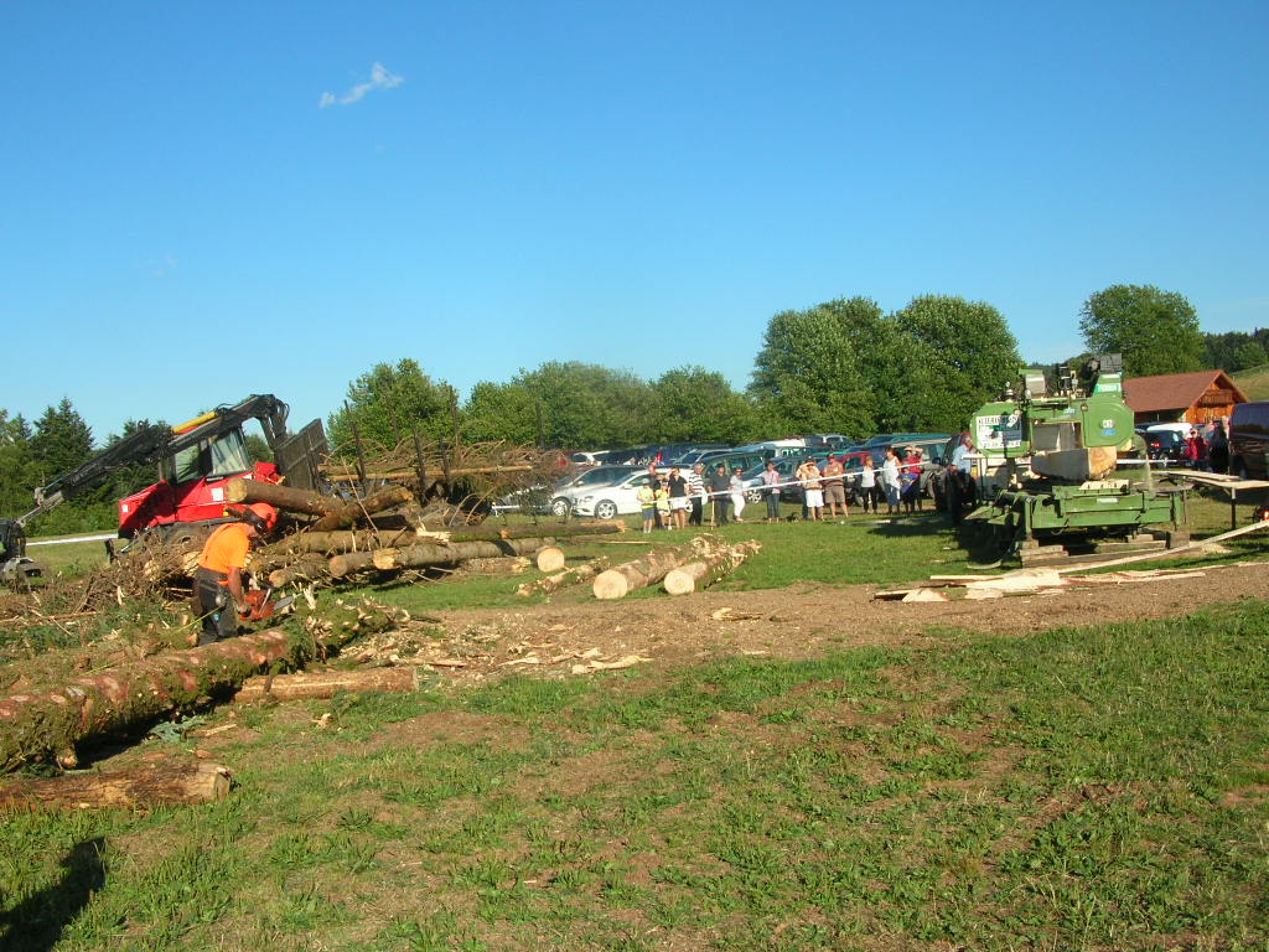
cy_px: 476
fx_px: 1283
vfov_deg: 40.7
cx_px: 634
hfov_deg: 52.6
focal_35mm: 35
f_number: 5.6
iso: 50
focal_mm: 5.8
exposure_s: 1/253
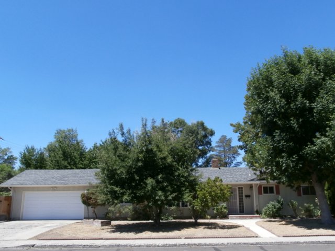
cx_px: 168
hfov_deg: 60.0
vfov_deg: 46.8
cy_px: 126
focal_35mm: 30
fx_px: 290
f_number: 8.9
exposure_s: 1/100
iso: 100
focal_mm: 5.36
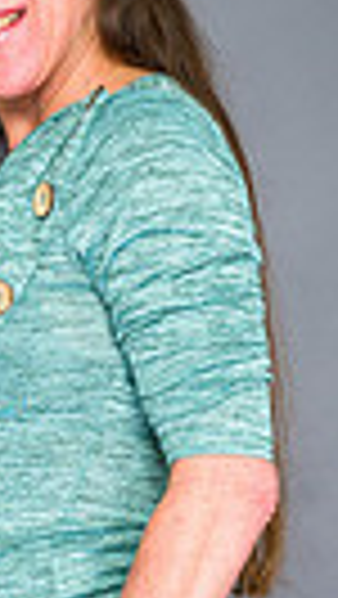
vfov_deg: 12.2
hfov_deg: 6.9
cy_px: 580
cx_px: -106
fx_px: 2767
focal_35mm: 174
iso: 200
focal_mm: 49
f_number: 5.6
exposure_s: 1/100
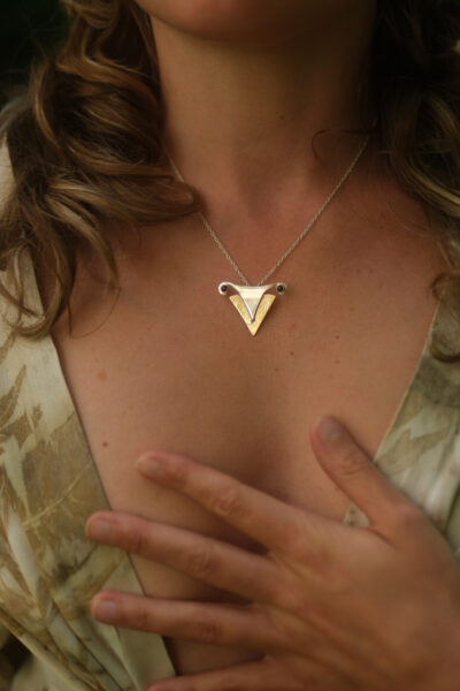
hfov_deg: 29.9
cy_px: 346
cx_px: 230
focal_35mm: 45
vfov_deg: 43.6
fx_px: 862
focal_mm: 30
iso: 160
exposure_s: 1/1000
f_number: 1.4
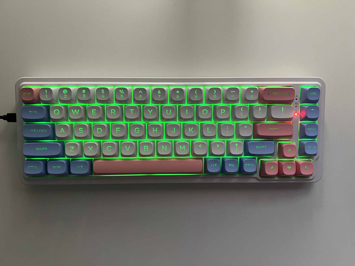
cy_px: 133
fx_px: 267
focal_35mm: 26
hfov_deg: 67.3
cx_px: 178
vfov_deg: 53.1
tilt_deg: -89.0
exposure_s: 1/52
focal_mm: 5.7
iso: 320
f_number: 1.5
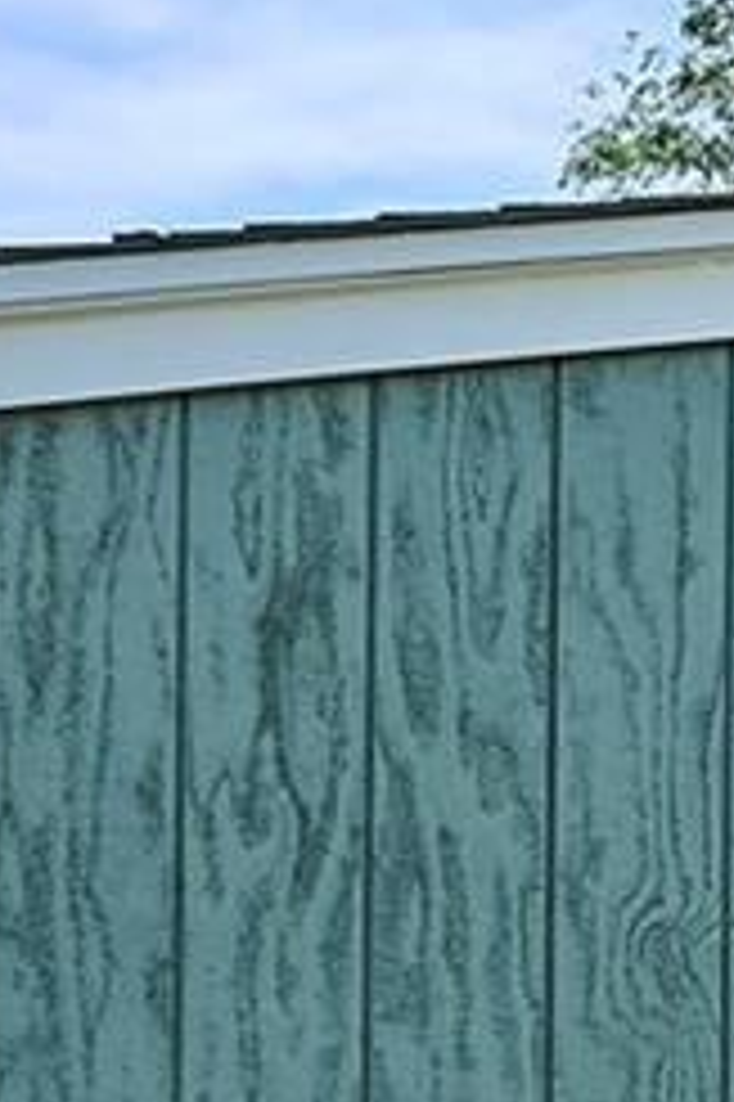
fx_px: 3499
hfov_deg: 7.9
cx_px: 2895
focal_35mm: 114
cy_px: 1993
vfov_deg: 15.4
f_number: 10
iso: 400
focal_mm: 17.5
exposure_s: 1/250
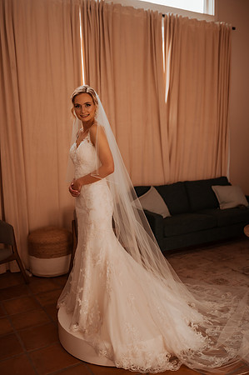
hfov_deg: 37.8
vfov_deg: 54.5
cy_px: 188
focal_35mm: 35
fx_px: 364
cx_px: 124
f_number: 1.8
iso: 320
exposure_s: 1/800
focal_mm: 35
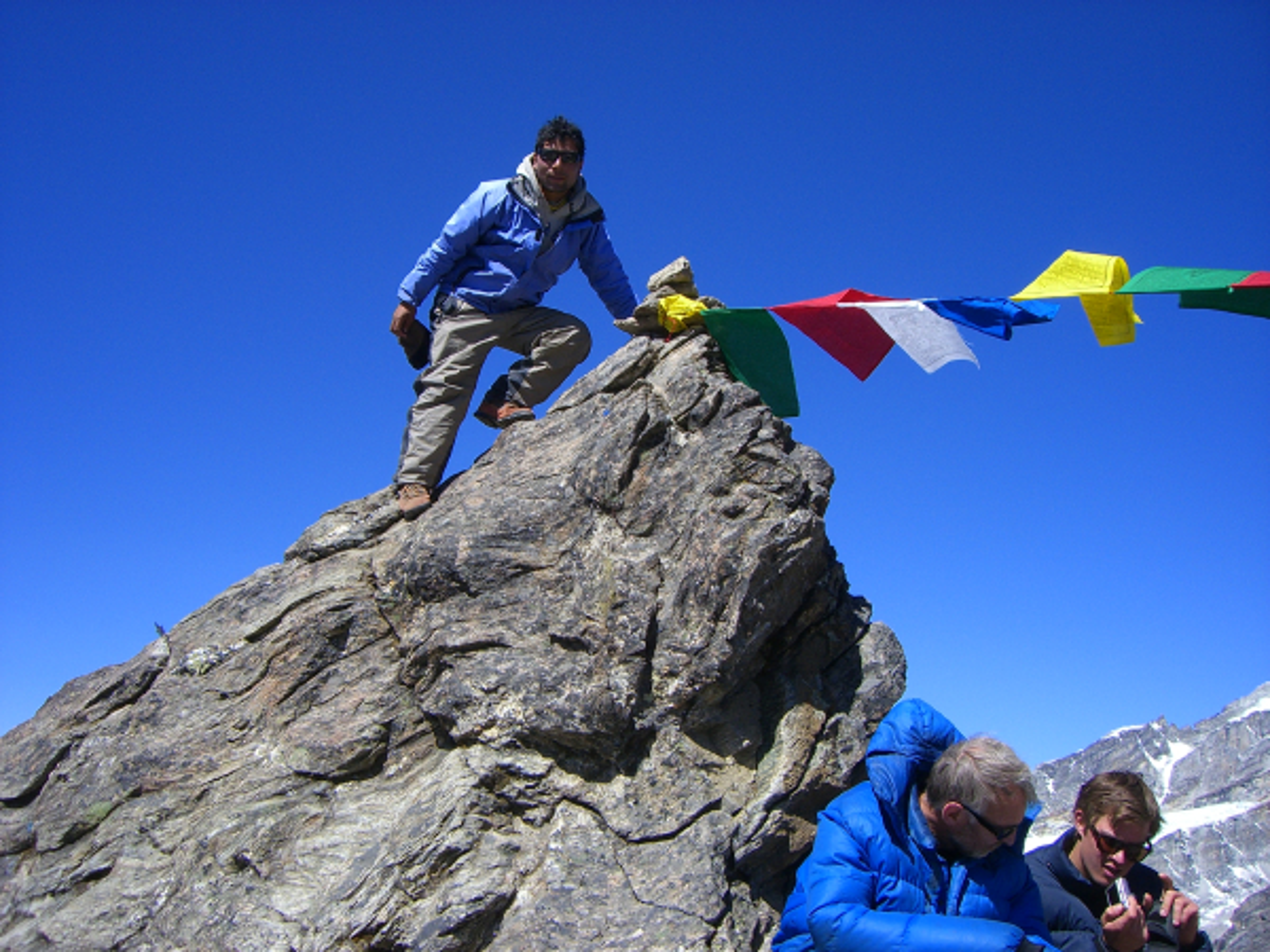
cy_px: 476
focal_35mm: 38
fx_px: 1394
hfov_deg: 49.0
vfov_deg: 37.7
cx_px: 635
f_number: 4.3
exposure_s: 1/640
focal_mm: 6.2
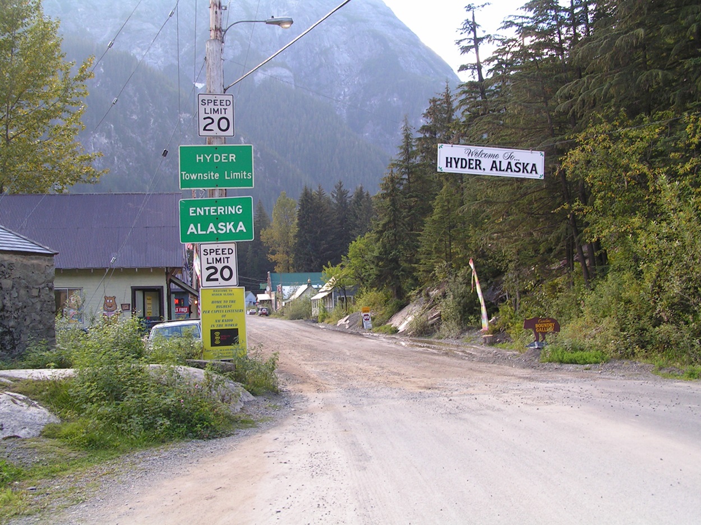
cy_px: 262
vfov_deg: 35.1
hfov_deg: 45.8
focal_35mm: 41
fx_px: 830
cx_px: 350
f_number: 5
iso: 50
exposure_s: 1/50
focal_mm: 6.8
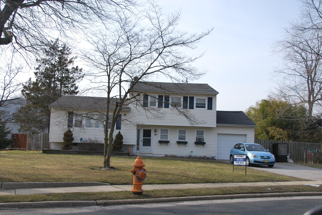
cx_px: 161
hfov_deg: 47.9
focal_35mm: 40
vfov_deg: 33.1
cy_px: 108
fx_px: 363
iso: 100
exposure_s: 1/200
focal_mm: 27
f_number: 7.1
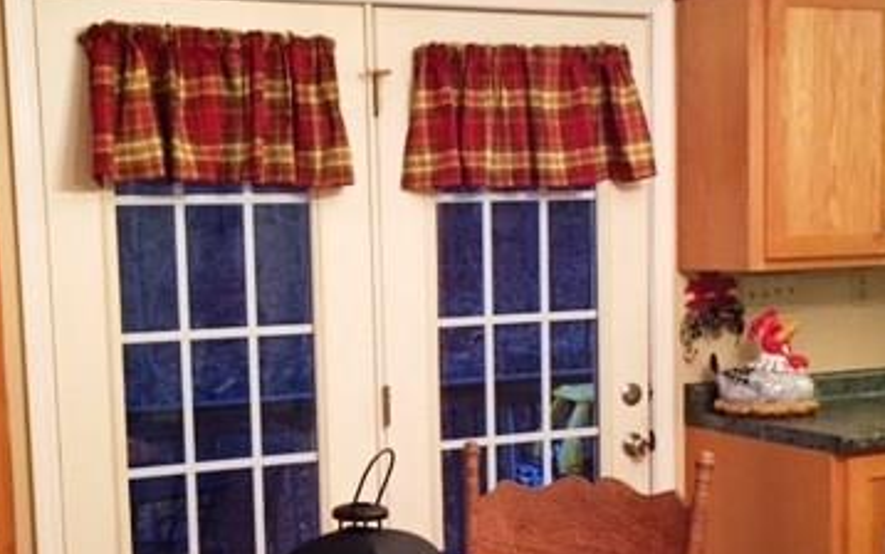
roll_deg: +2.0
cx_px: 398
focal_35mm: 55
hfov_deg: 36.8
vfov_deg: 23.4
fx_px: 1327
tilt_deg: -6.3
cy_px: 383
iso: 250
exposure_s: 1/24
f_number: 2.2
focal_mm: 4.15
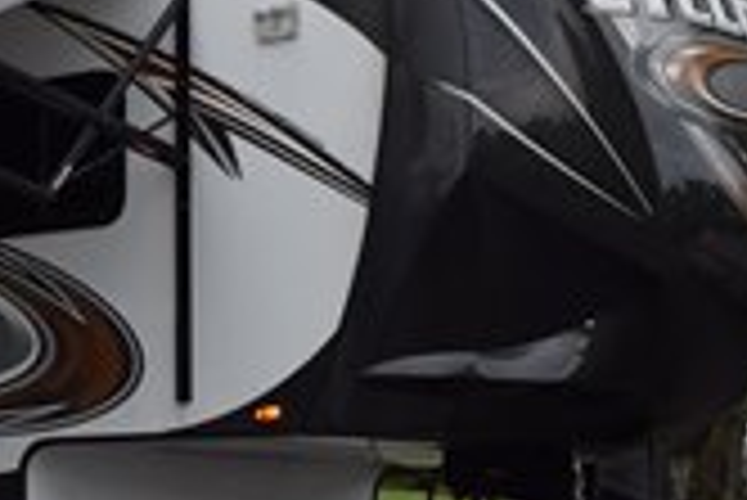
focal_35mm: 104
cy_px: 423
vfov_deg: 13.1
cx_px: -230
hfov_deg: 18.3
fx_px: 2160
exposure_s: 1/200
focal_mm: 18
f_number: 7.1
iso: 100
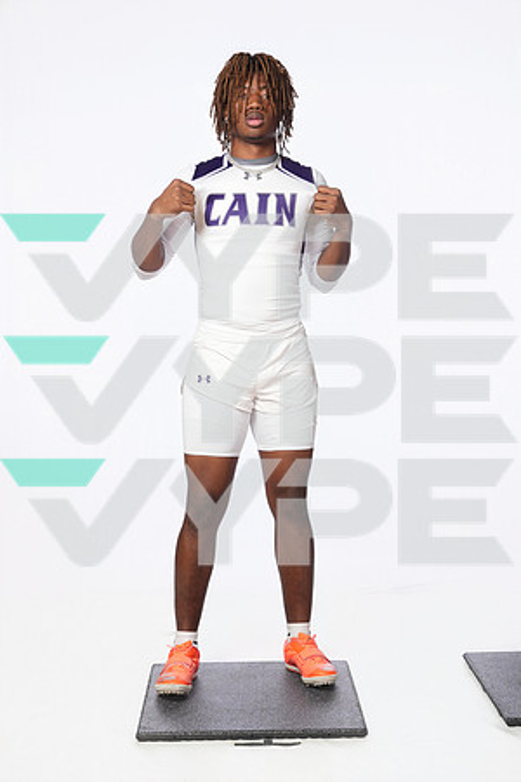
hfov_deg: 25.5
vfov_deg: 37.5
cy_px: 391
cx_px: 260
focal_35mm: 53
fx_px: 1150
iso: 800
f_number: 8
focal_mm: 53
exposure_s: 1/200
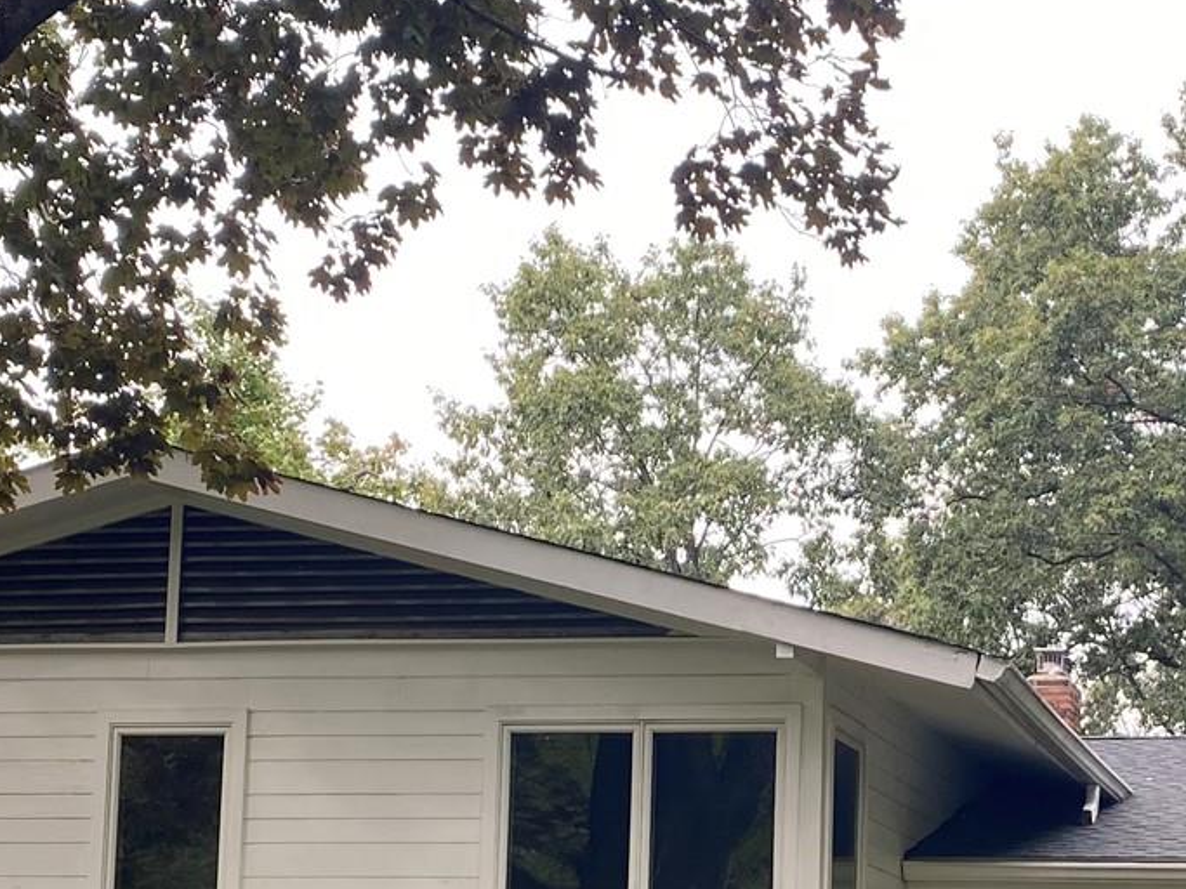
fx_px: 2672
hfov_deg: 24.8
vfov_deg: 18.5
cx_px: 882
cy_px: 839
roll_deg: -2.3
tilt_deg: +6.5
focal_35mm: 78
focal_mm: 4.25
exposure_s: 1/147
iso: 32
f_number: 1.8
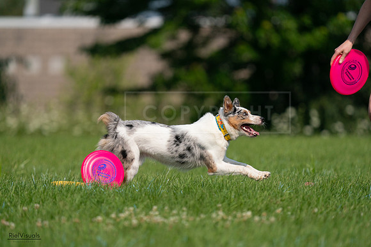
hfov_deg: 4.4
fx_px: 4814
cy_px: 124
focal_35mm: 467
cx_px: 186
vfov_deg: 2.9
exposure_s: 1/4000
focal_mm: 467
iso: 500
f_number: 6.3
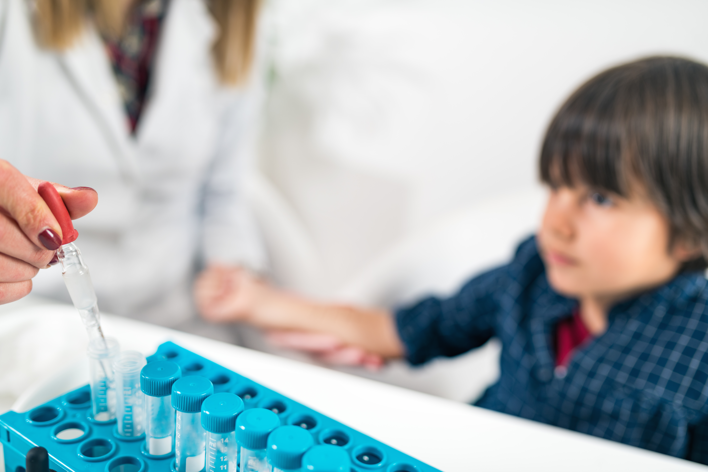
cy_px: 236
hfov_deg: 54.4
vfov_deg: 37.9
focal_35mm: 35
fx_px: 688
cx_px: 354
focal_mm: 35
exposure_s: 1/160
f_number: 2.2
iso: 64
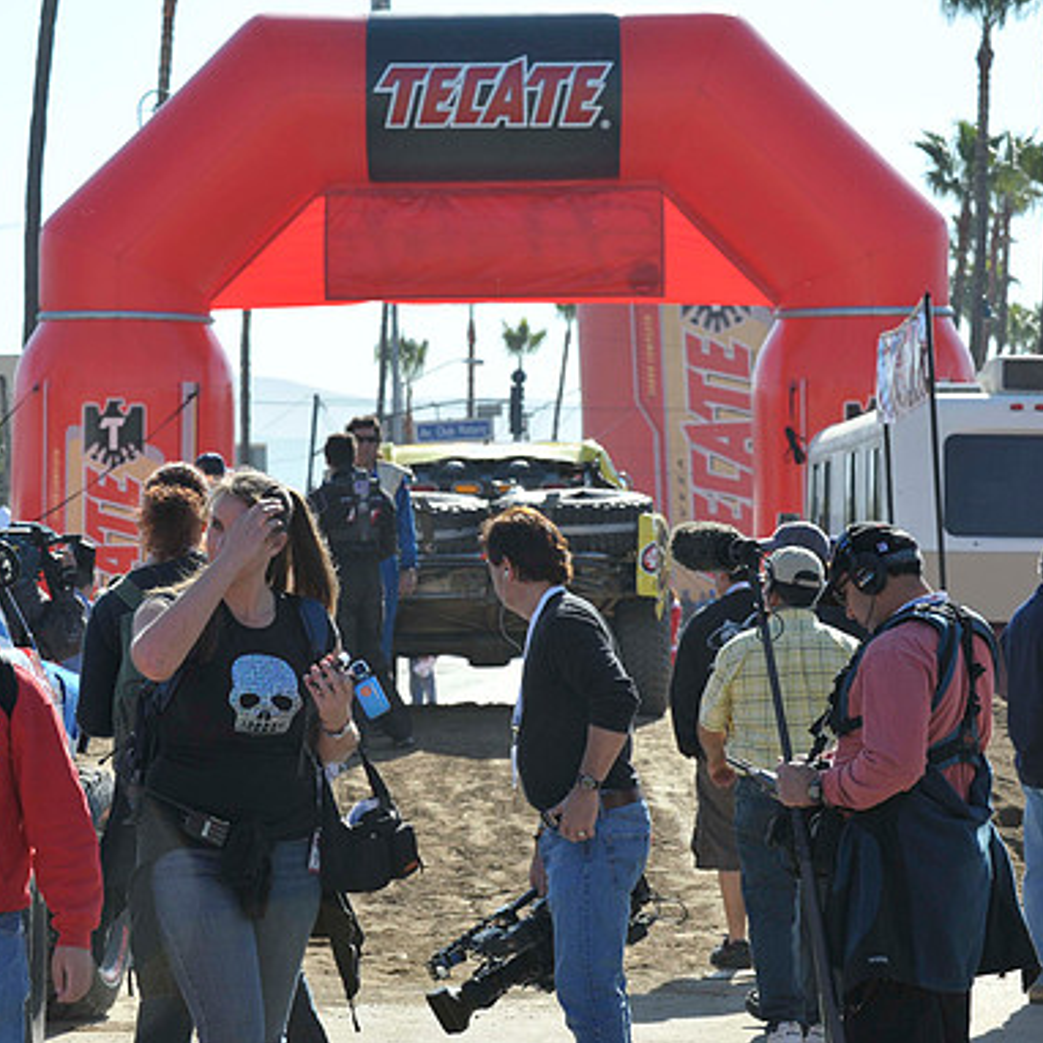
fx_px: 4841
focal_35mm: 142
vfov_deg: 12.3
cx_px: 467
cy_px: 522
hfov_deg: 12.3
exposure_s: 1/400
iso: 320
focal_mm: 110
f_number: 10
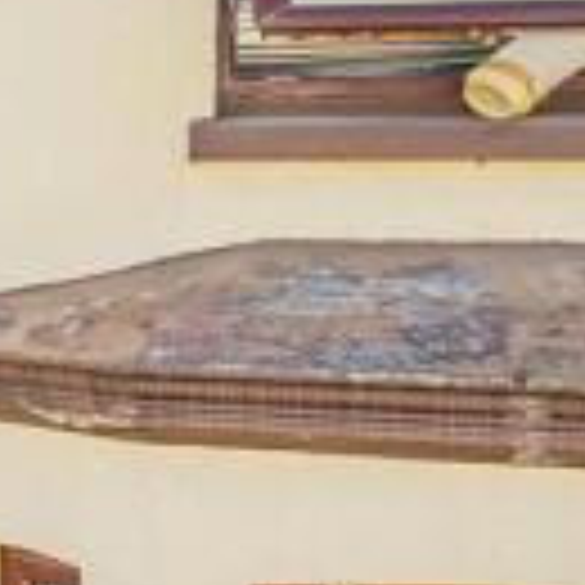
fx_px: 1797
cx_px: -1130
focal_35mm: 94
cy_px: 245
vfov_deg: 18.5
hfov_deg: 11.5
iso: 100
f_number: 8
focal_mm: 14
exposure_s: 1/80
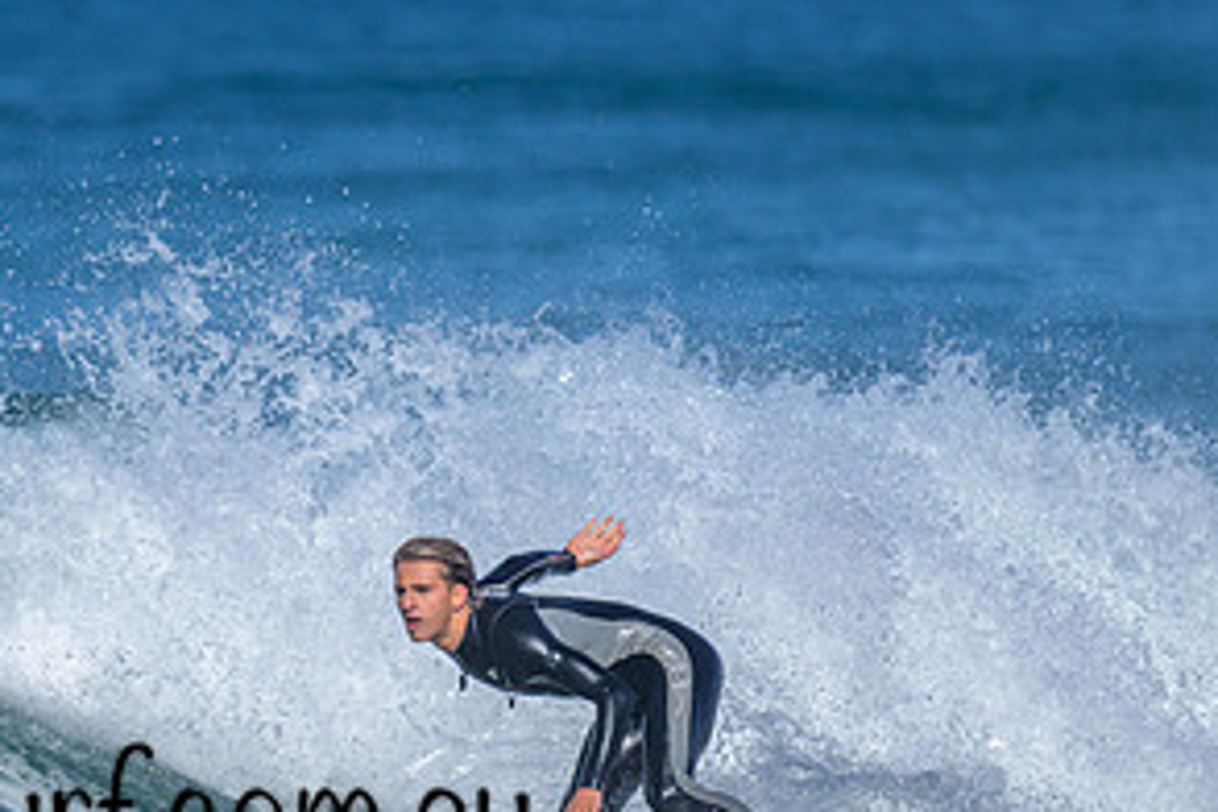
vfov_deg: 0.6
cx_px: -110
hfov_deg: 1.0
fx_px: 73446
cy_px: 704
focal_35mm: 2171
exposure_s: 1/2000
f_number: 6.3
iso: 200
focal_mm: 800
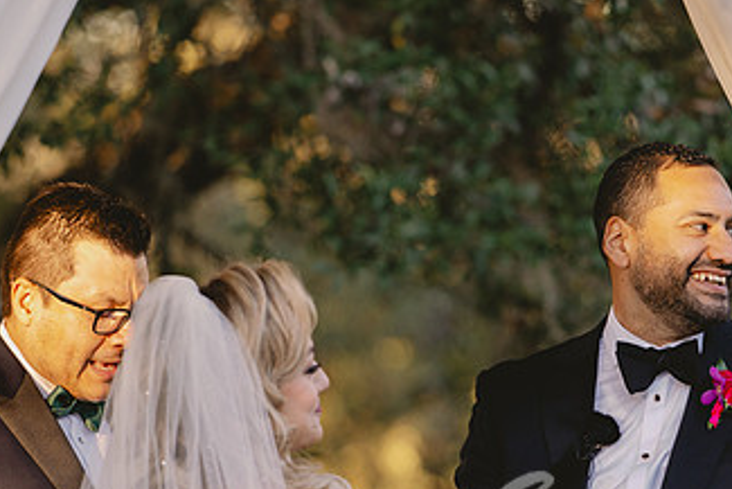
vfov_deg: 3.4
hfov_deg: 5.0
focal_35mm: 410
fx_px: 8340
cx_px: 401
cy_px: 279
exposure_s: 1/320
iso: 500
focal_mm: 200
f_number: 3.2
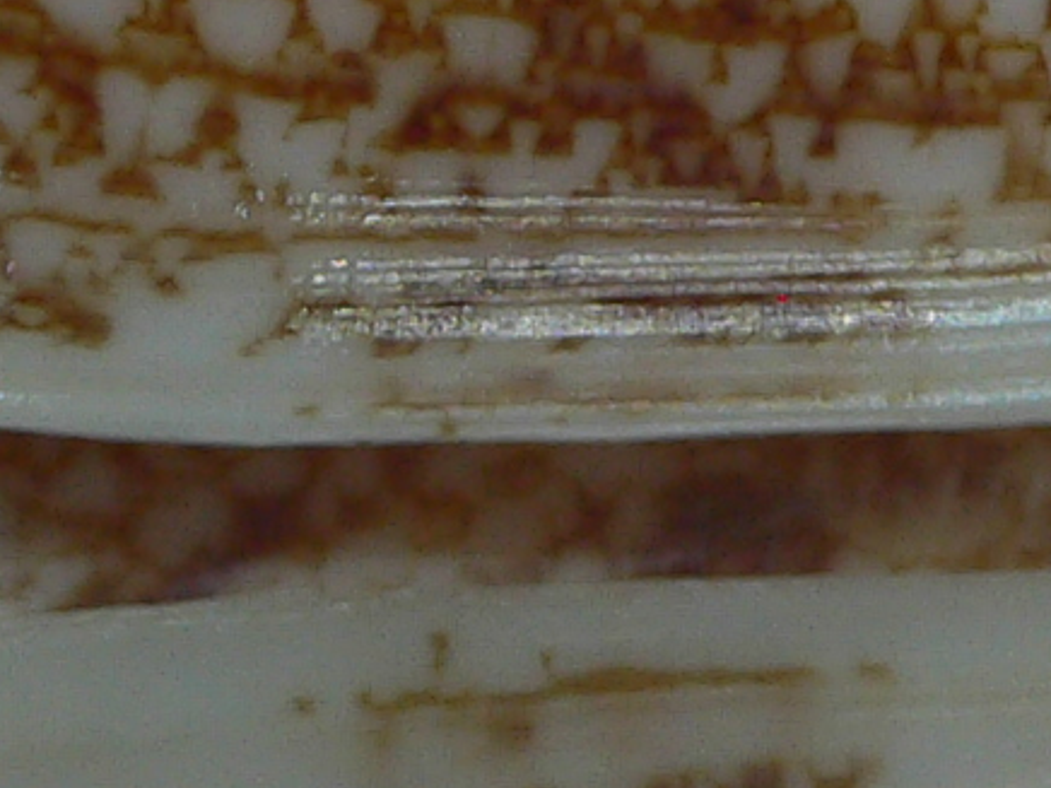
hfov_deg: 12.2
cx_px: 511
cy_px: -60
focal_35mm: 162
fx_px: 4919
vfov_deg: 9.1
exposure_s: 1/60
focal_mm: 4.6
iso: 80
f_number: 2.8
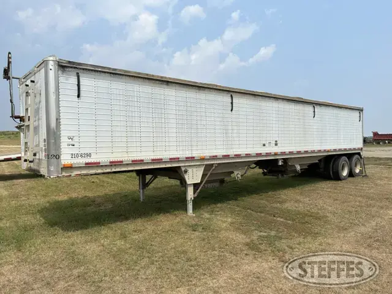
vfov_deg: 53.1
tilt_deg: -1.1
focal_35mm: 26
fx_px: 294
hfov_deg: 67.3
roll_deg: +0.4
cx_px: 196
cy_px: 147
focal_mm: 5.7
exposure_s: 1/4831
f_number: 1.5
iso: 50
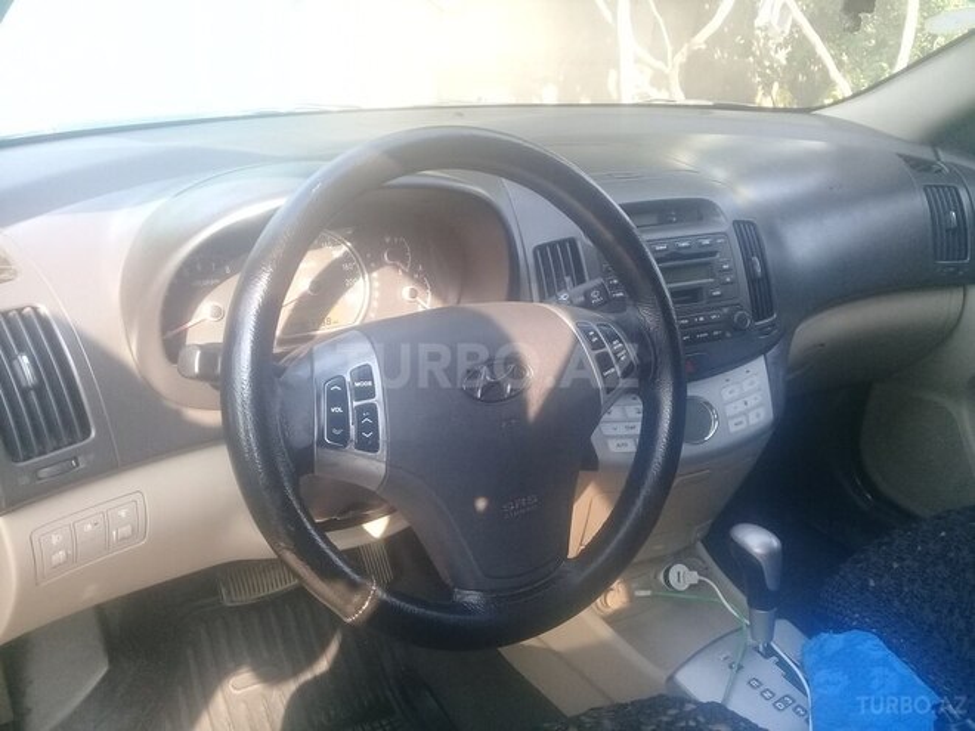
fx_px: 873
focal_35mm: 31
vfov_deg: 45.4
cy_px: 366
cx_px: 488
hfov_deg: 58.4
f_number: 2.2
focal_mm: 3.3
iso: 80
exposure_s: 1/100
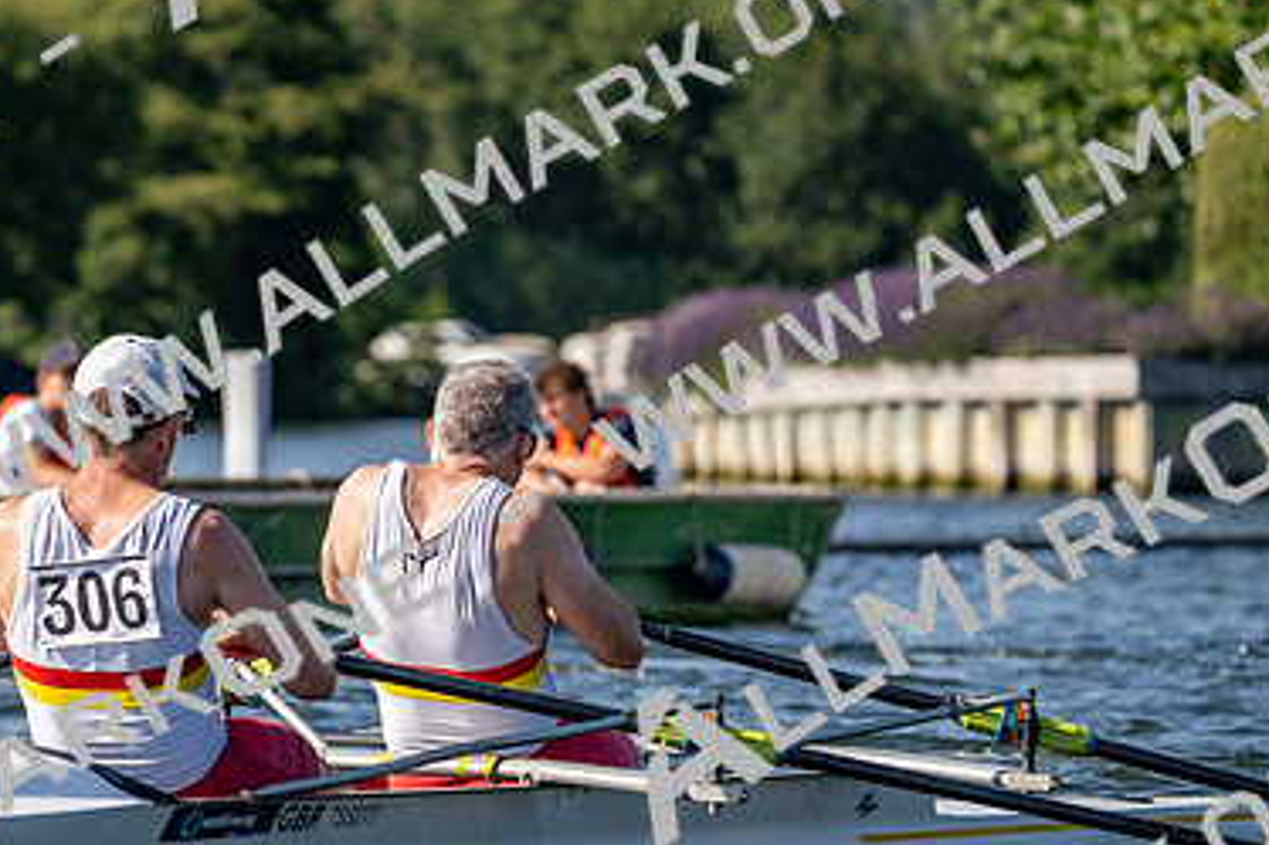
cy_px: 528
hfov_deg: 5.3
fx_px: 13670
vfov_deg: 3.5
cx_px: 346
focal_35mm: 388
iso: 250
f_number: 5.6
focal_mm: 250
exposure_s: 1/1600
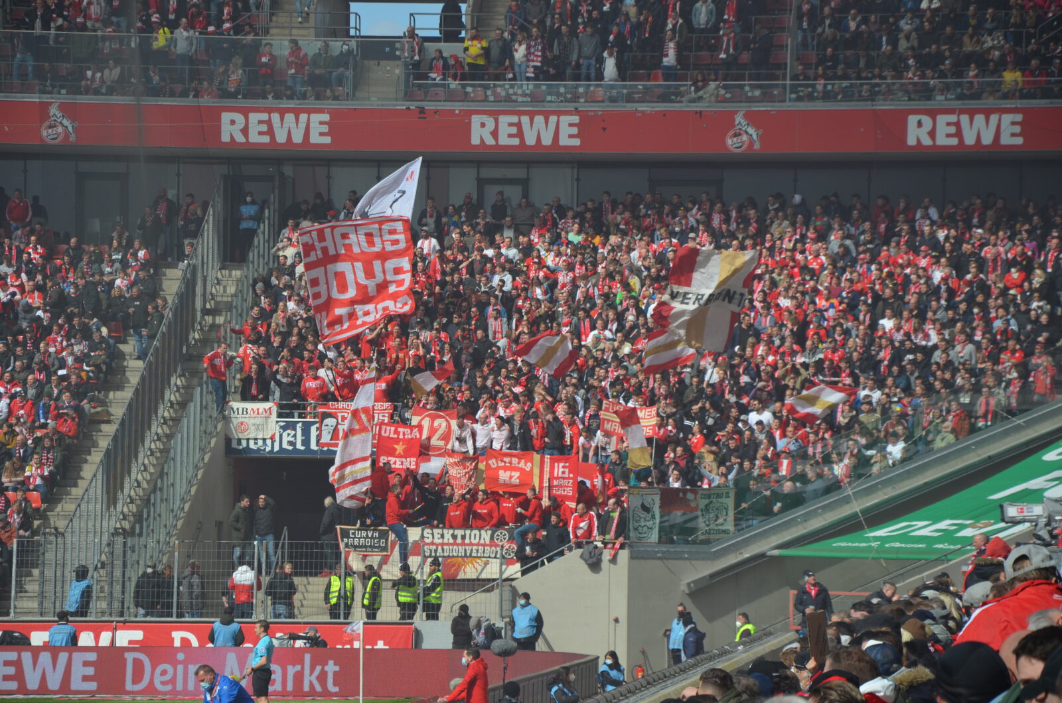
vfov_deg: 8.7
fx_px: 4637
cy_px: 352
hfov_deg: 13.1
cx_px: 531
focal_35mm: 158
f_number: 7.1
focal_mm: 105
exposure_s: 1/800
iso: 200
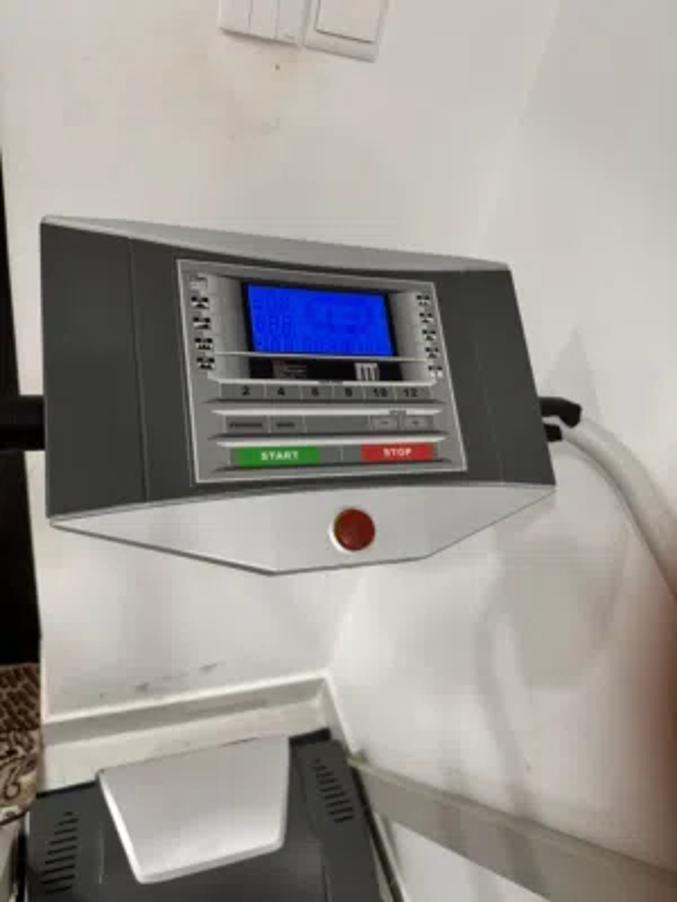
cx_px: 338
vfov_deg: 71.6
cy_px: 451
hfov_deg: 56.8
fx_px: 626
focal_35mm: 24
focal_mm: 6.86
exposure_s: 1/50
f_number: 1.78
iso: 125
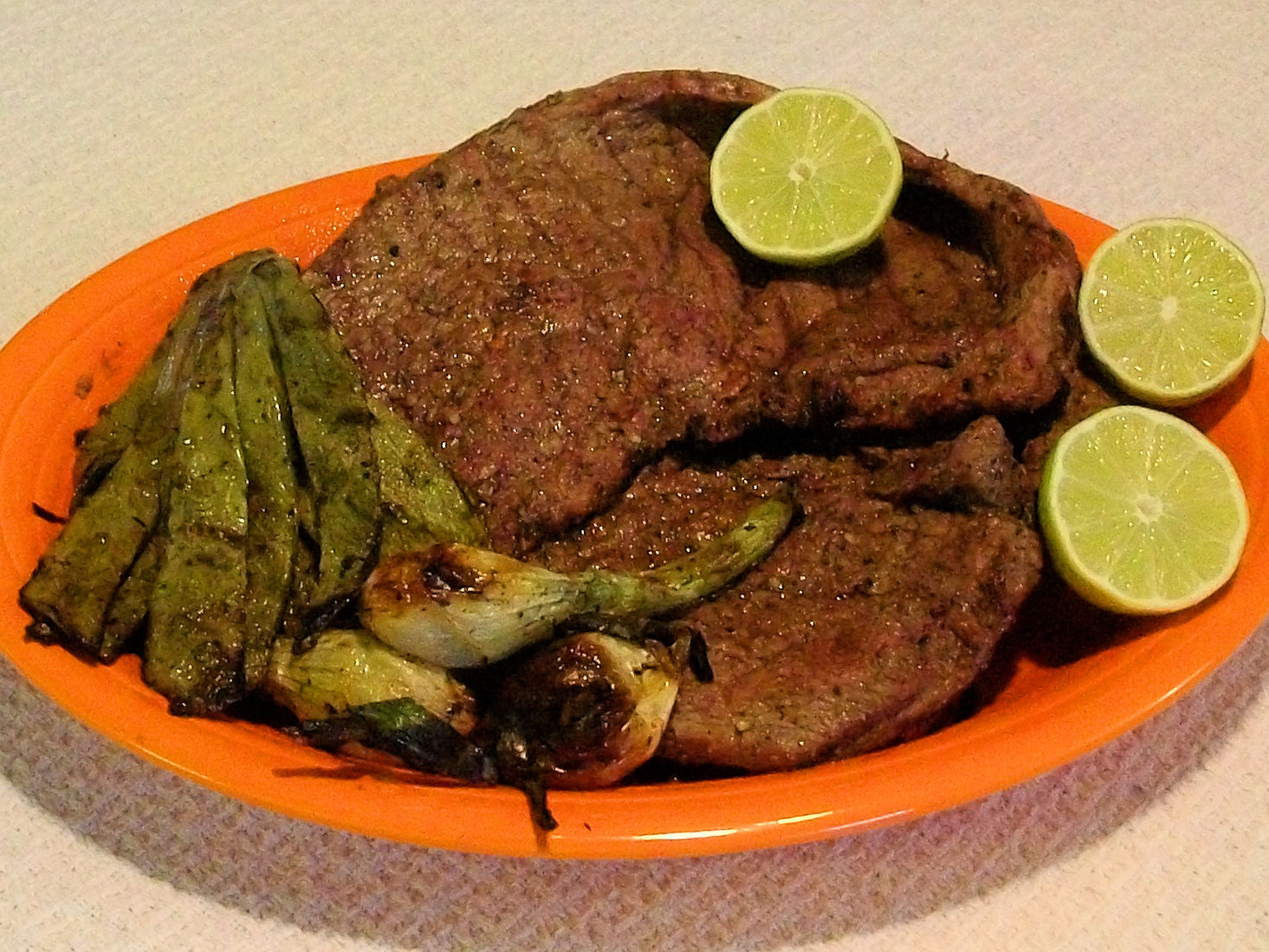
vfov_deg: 44.2
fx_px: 1173
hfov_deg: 56.8
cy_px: 476
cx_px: 634
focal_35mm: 32
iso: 200
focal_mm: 5.7
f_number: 2.9
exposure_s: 1/16.4
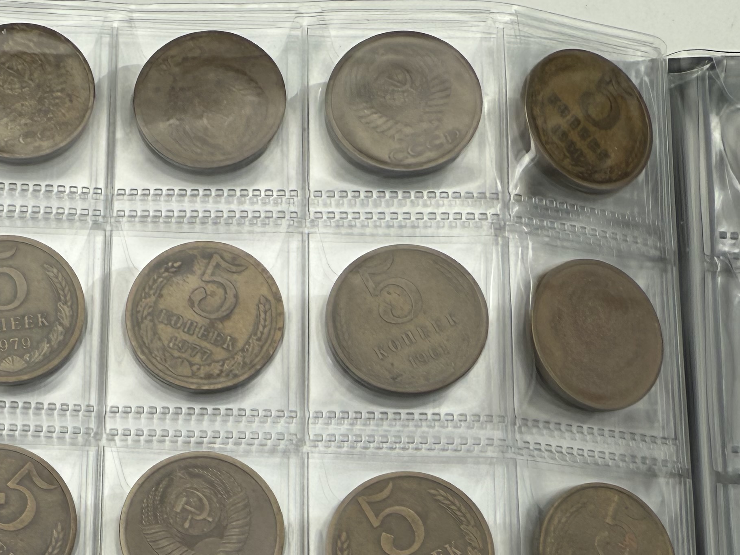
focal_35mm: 53
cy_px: 521
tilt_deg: -79.3
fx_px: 1133
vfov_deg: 26.4
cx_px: 118
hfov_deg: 34.7
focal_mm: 2.22
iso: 40
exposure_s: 1/265
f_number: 2.2
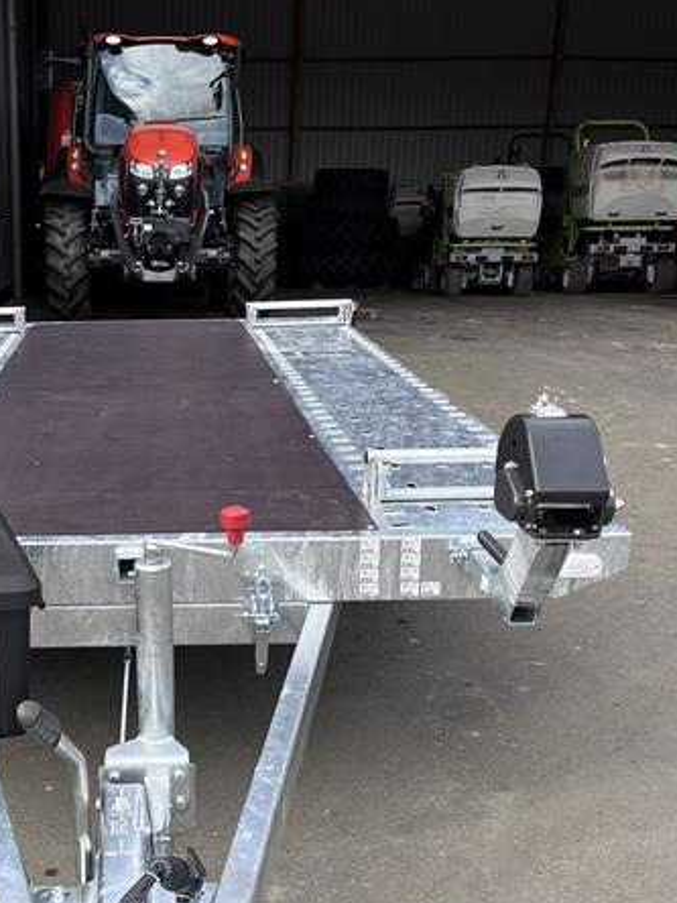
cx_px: 140
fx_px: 1173
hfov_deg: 31.4
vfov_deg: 41.3
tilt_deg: -17.3
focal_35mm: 45
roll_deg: +0.4
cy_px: 630
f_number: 1.6
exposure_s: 1/569
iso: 50
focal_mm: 5.1
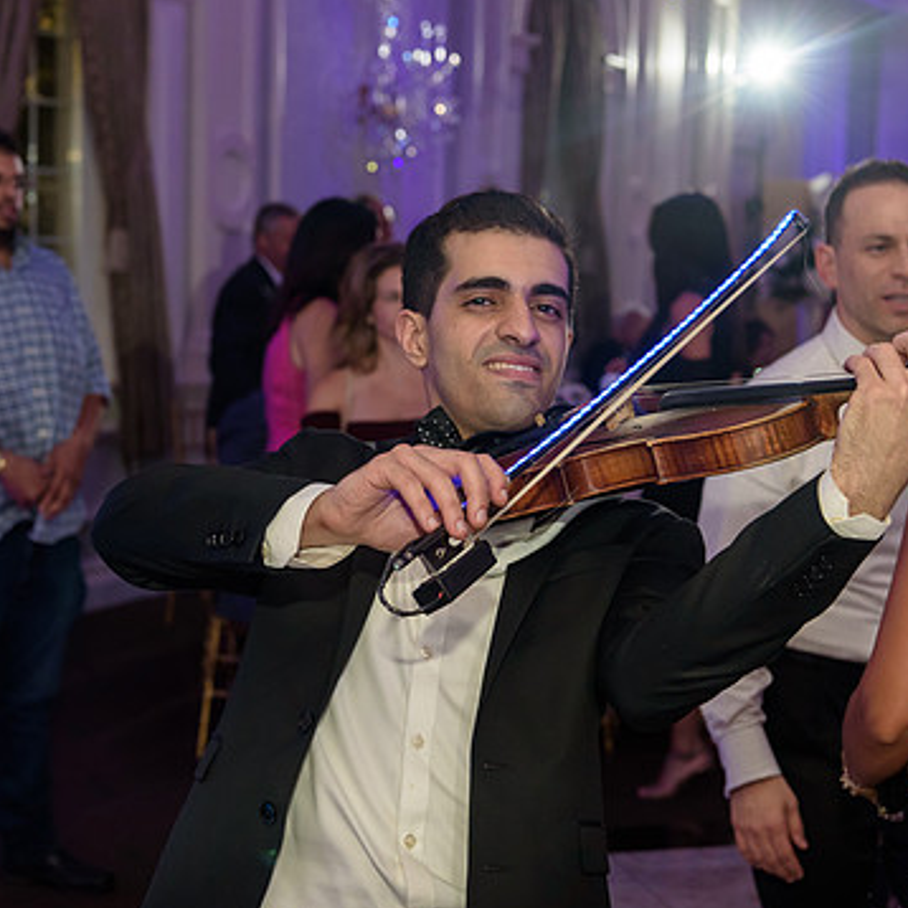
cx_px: 525
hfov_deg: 27.7
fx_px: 1840
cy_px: 463
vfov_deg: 27.7
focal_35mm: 62
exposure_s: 1/125
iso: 1600
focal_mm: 45
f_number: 3.2
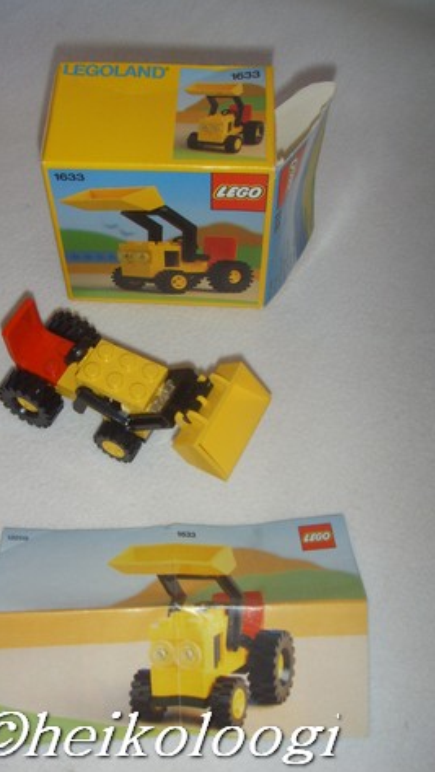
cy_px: 388
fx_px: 881
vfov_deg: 47.3
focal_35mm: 43
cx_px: 161
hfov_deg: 27.6
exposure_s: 1/45
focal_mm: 6.6
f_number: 3.5
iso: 100
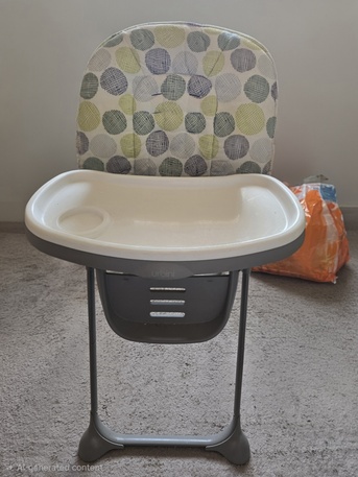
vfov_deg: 73.9
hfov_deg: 58.9
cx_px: 179
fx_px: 317
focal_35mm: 23
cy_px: 238
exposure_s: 1/101
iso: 200
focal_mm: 6.3
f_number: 1.7
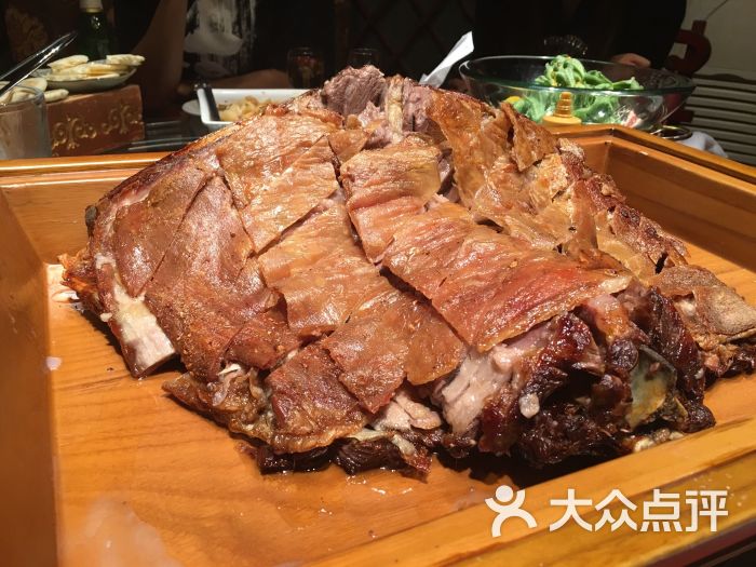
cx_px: 378
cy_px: 284
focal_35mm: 29
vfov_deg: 48.2
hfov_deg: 61.7
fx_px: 633
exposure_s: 1/17
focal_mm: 4.15
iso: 40
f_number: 2.2
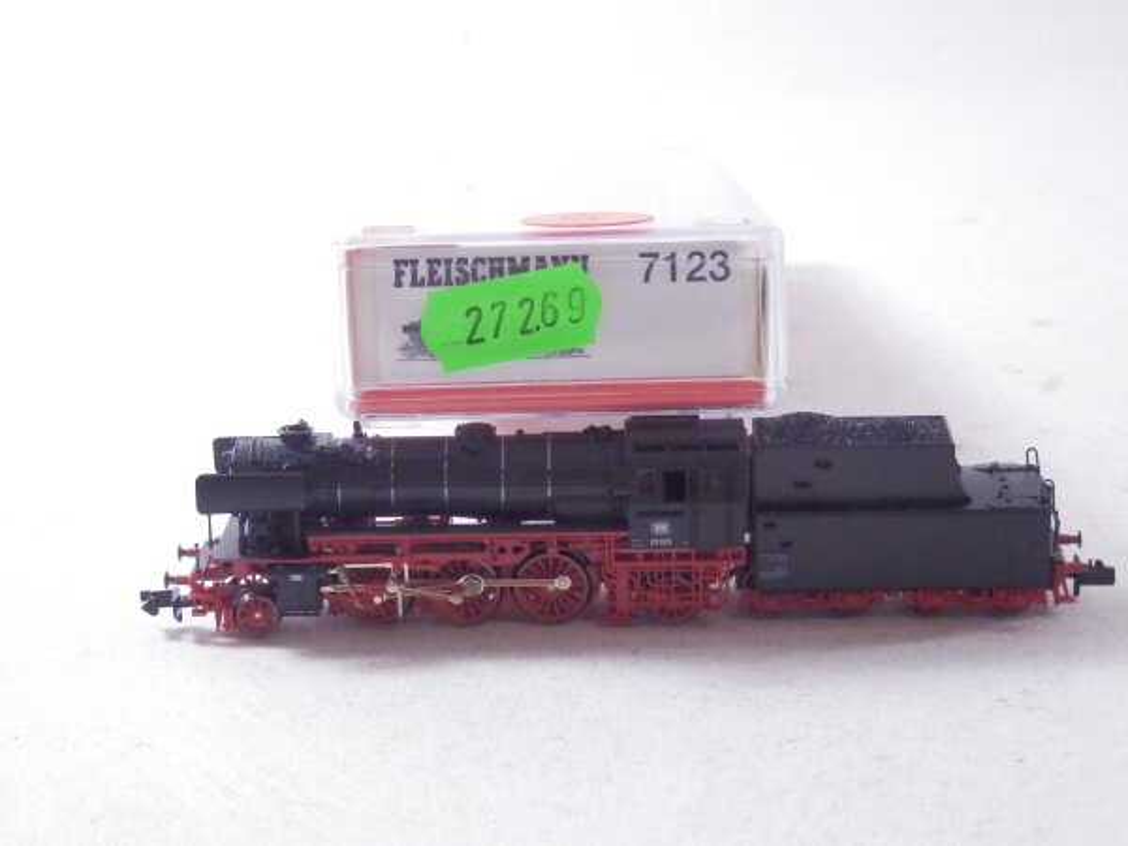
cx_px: 564
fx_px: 2151
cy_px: 423
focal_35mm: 66
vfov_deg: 22.3
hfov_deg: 29.4
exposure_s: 1/160
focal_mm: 11.9
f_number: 4.4
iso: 1250
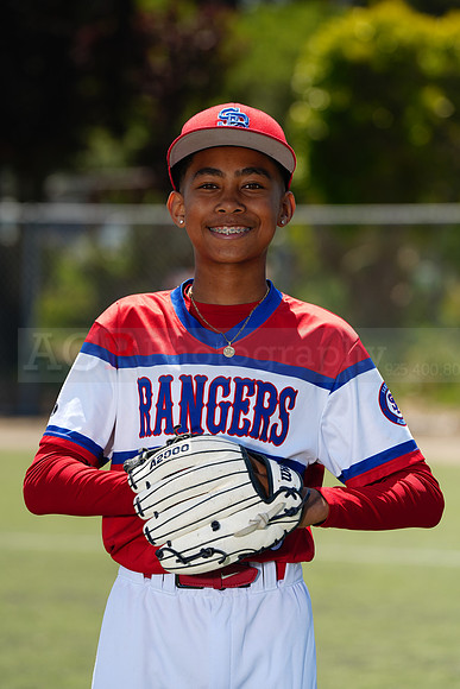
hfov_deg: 7.1
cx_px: 230
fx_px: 3716
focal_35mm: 194
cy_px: 344
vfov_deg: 10.6
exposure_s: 1/250
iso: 50
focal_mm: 194
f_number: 5
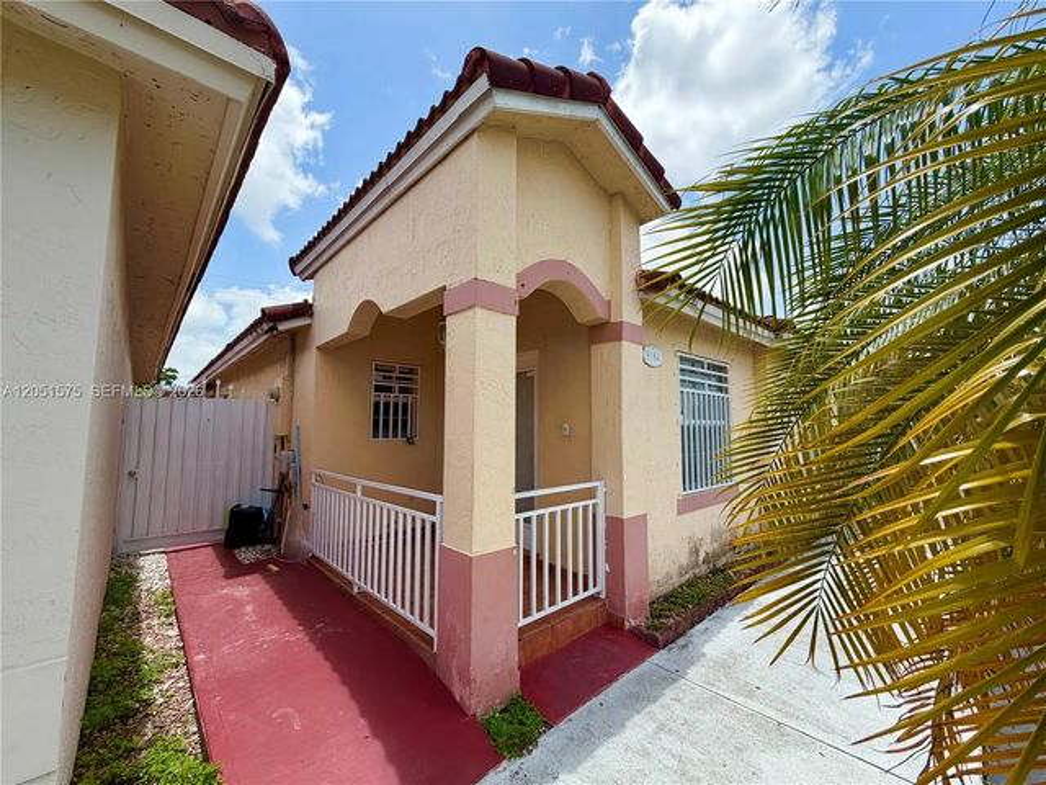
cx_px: 523
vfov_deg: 85.7
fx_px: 423
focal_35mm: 14
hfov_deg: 102.1
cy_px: 392
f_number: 2.2
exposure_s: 1/770
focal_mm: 2.22
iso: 25
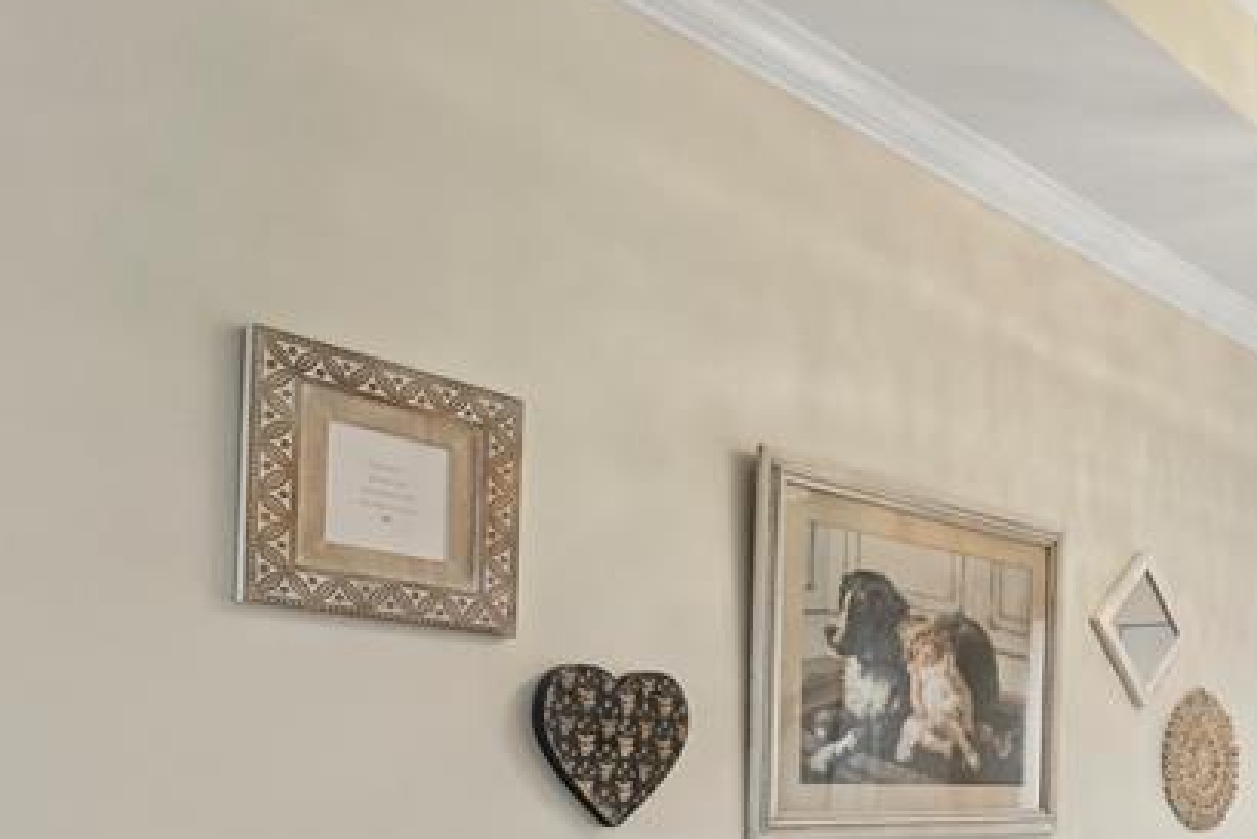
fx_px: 1397
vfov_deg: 31.2
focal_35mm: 40
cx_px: 1328
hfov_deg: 40.6
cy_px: 817
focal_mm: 16
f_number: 6.3
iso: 6400
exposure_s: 1/30
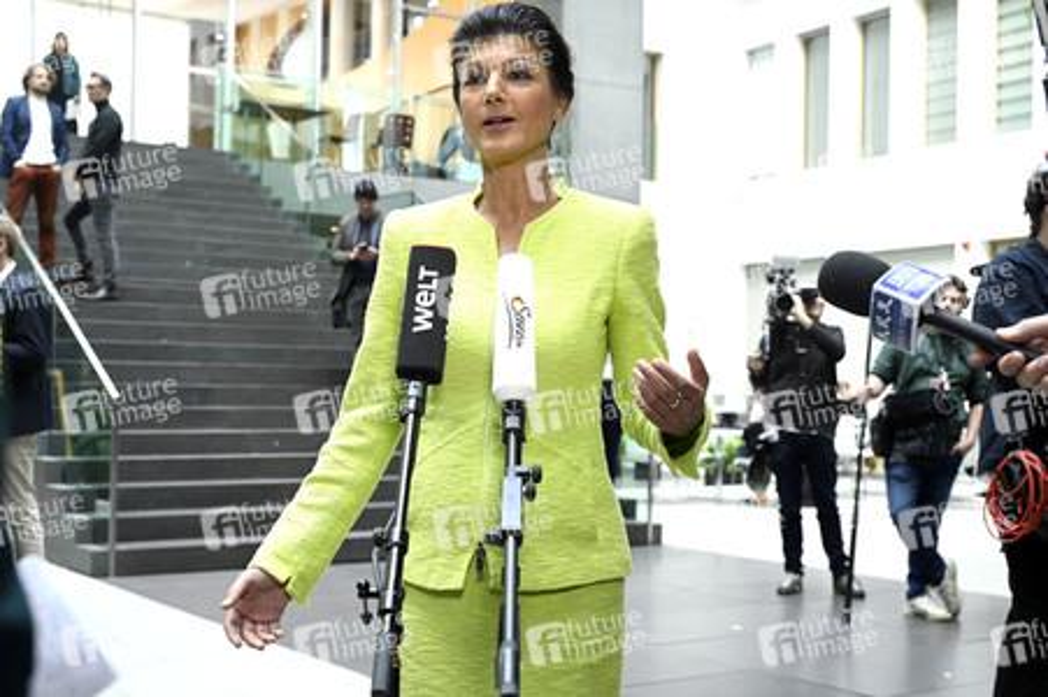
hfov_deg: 41.1
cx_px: 524
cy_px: 348
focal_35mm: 48
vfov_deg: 28.0
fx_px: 1396
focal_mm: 48
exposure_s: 1/500
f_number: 5
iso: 5000
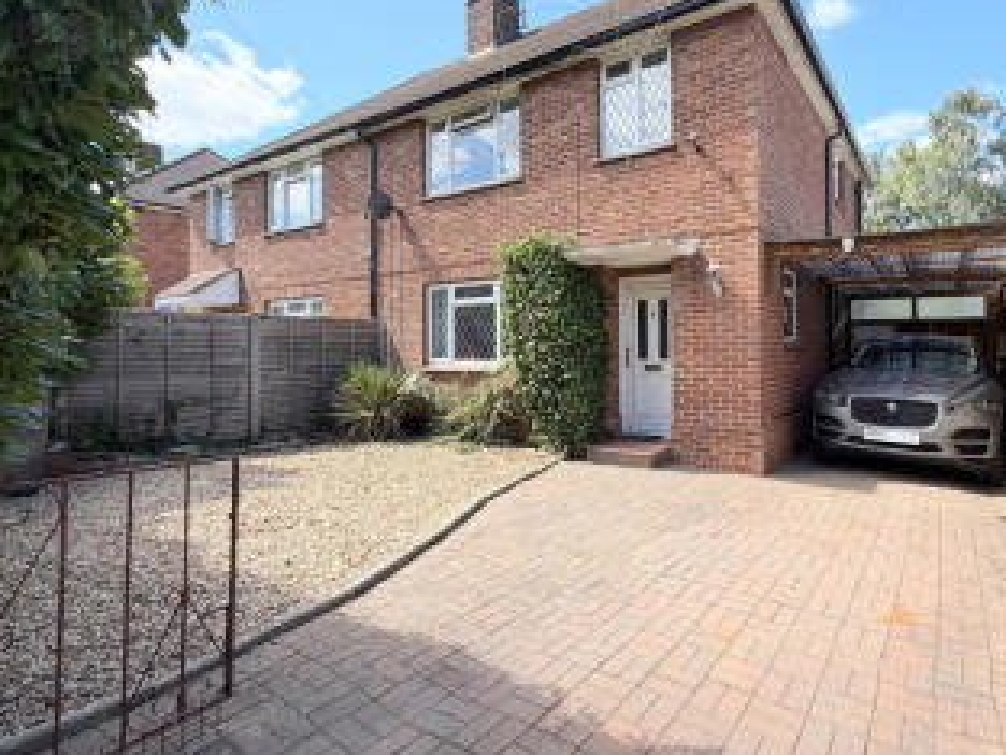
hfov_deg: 83.0
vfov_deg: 68.5
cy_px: 344
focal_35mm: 19
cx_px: 630
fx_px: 552
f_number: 2.2
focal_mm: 2.22
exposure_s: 1/585
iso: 40
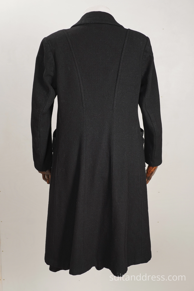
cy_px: 146
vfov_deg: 41.1
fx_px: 388
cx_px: 97
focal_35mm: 48
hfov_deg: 28.1
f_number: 7.1
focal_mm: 32
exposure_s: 1/20
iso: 320
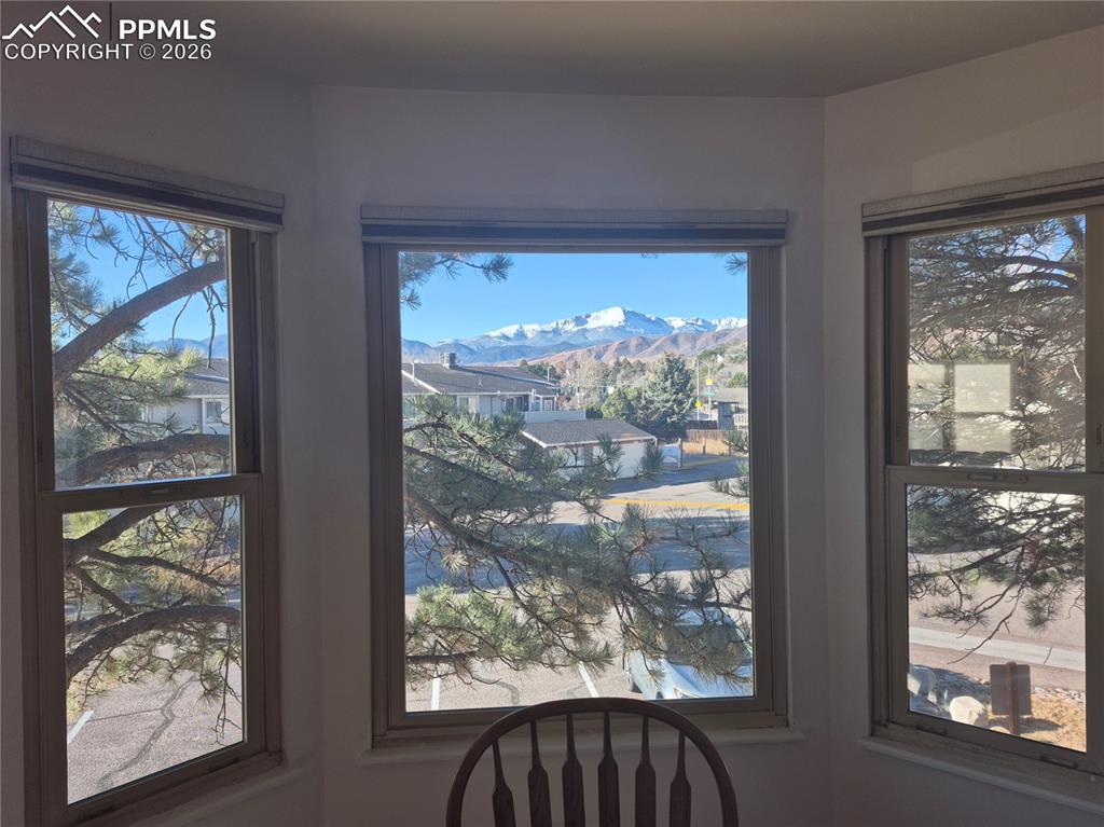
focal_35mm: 23
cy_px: 414
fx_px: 733
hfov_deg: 74.0
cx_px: 552
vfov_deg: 58.8
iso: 25
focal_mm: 5.4
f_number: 1.8
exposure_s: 1/181
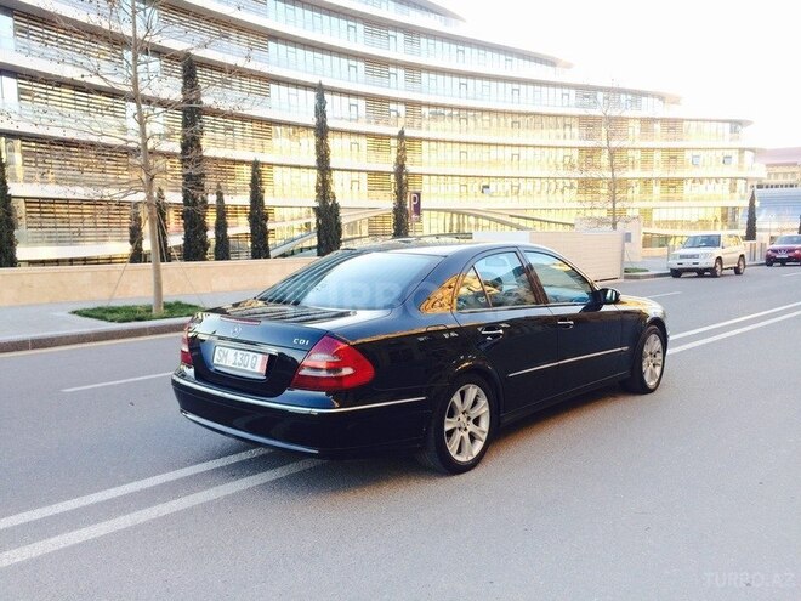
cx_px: 400
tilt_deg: -6.2
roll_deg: +0.7
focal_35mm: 29
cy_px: 300
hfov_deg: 61.7
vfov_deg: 48.2
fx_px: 671
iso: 32
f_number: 2.2
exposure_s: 1/100
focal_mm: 4.15
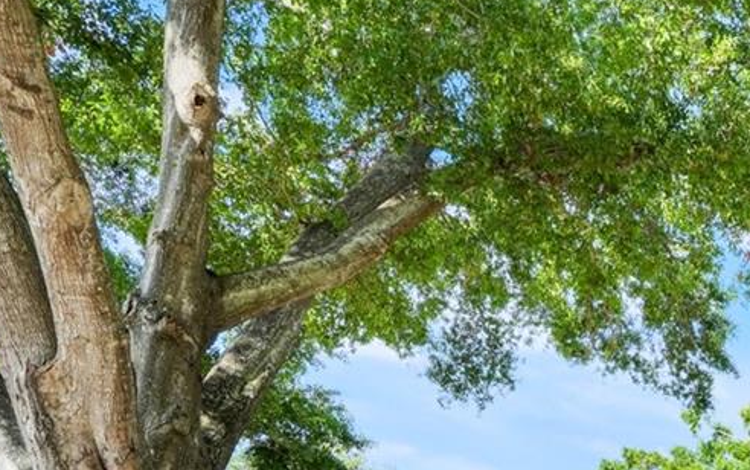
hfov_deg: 29.0
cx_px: 1030
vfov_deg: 19.9
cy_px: 772
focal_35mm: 53
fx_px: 1084
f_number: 9
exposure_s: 1/25
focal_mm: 16
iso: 250
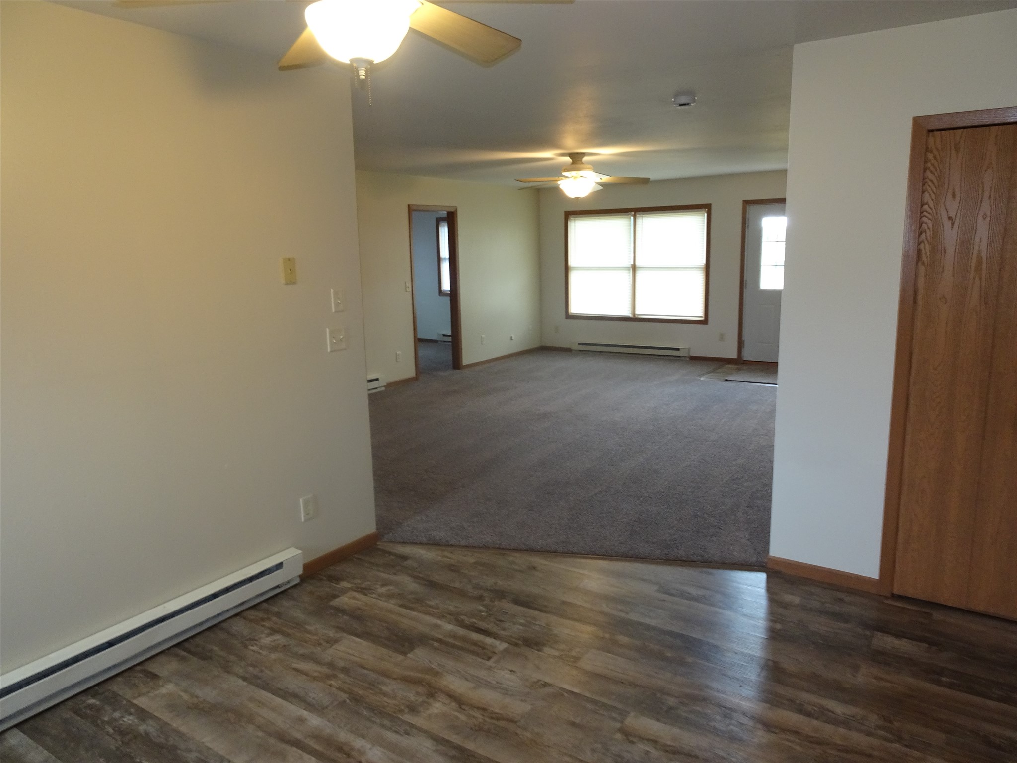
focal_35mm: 24
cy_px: 382
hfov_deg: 71.6
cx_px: 508
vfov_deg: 56.8
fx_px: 705
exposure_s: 1/30
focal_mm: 4.1
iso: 160
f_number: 3.5
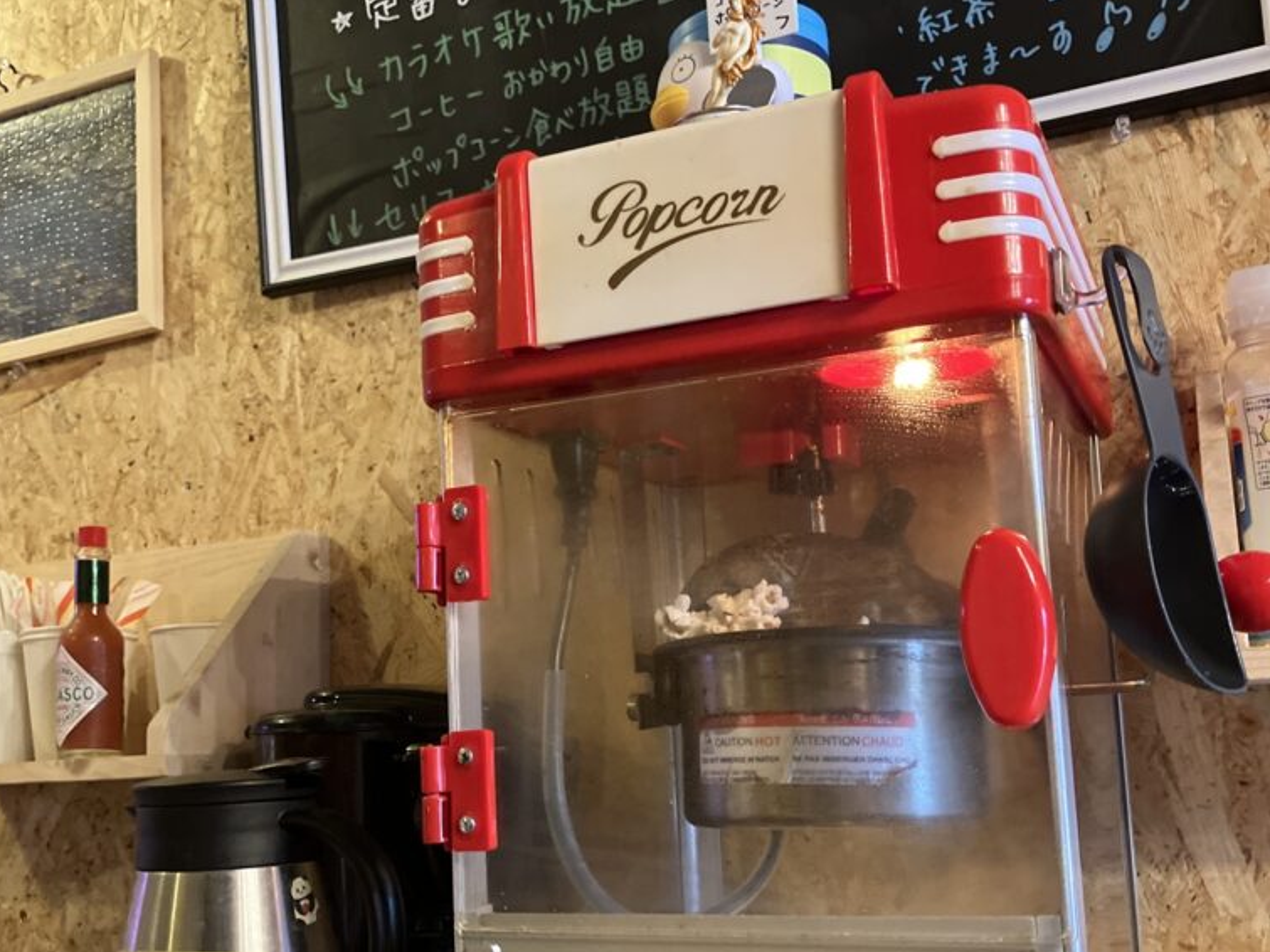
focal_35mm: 38
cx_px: 626
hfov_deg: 49.0
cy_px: 575
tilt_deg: +6.4
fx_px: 1394
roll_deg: +1.4
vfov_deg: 37.6
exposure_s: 1/30
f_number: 1.8
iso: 400
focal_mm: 3.99
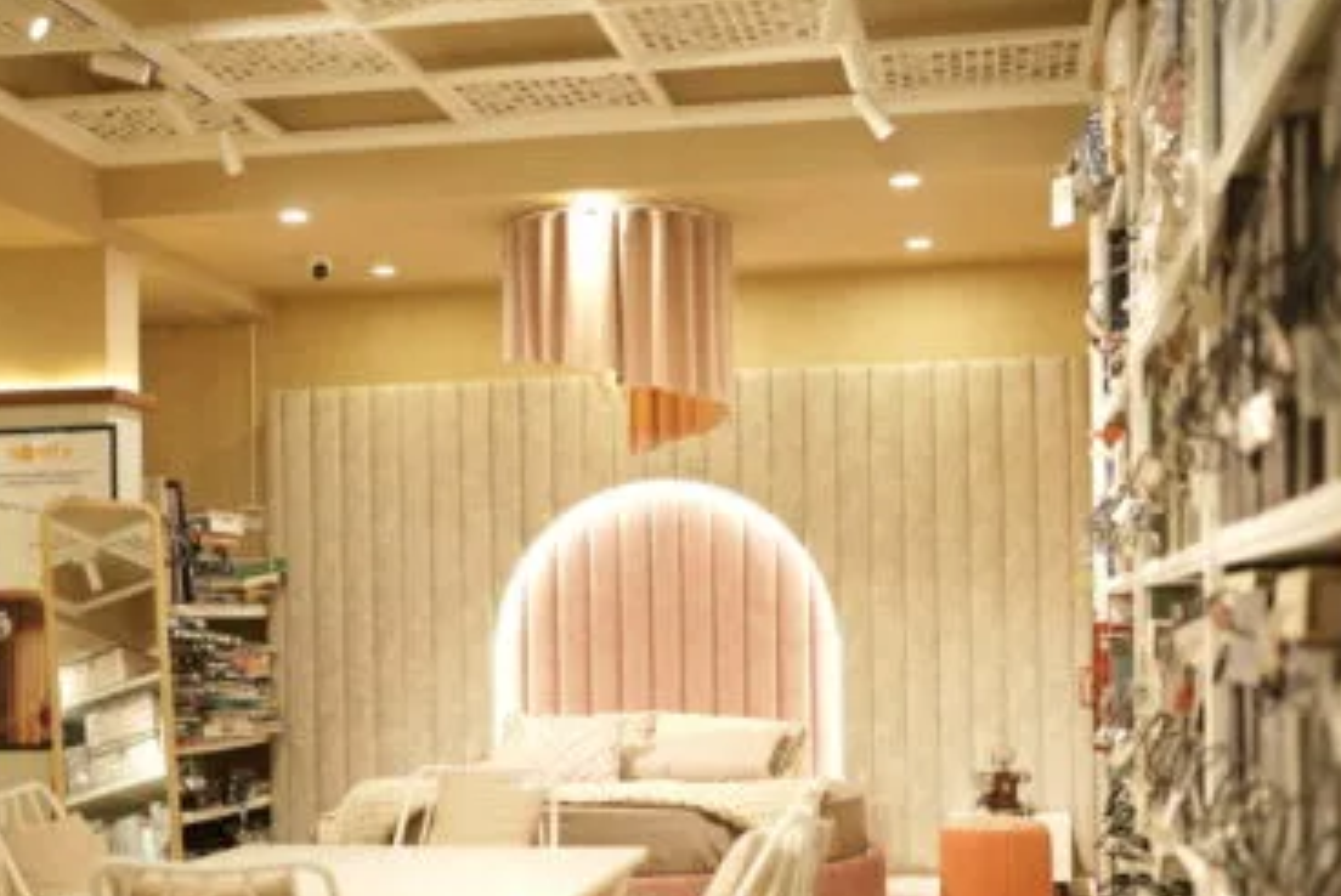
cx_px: 583
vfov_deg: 23.7
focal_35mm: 57
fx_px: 2125
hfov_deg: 35.0
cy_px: 630
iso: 200
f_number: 1.6
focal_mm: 35
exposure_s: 1/100
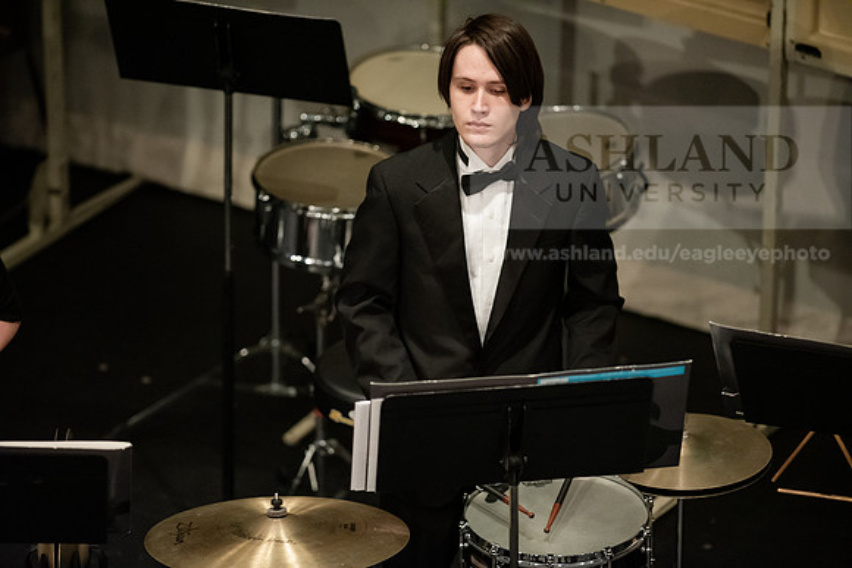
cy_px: 284
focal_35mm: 300
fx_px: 7101
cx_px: 426
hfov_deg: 6.9
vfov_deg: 4.6
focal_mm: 300
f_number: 2.8
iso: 5000
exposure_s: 1/320
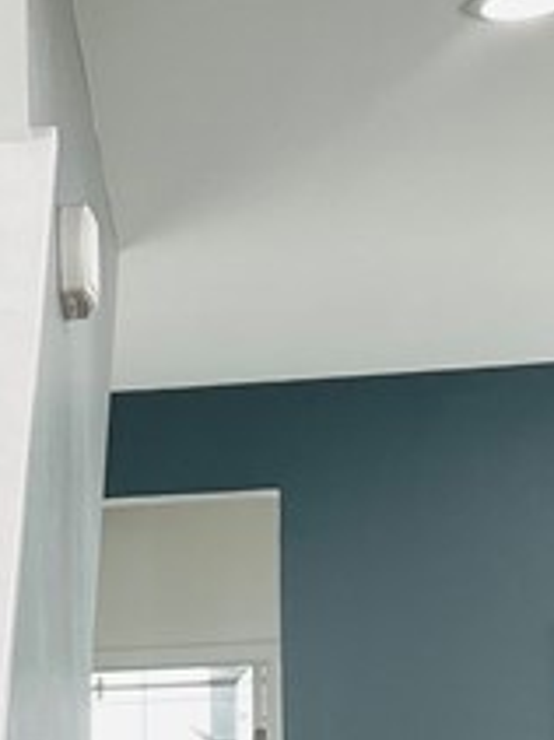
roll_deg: +1.8
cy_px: 1049
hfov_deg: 11.3
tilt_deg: -2.8
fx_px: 2691
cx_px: -288
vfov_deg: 14.7
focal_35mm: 126
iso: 100
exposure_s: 1/120
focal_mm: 5.7
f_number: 1.5
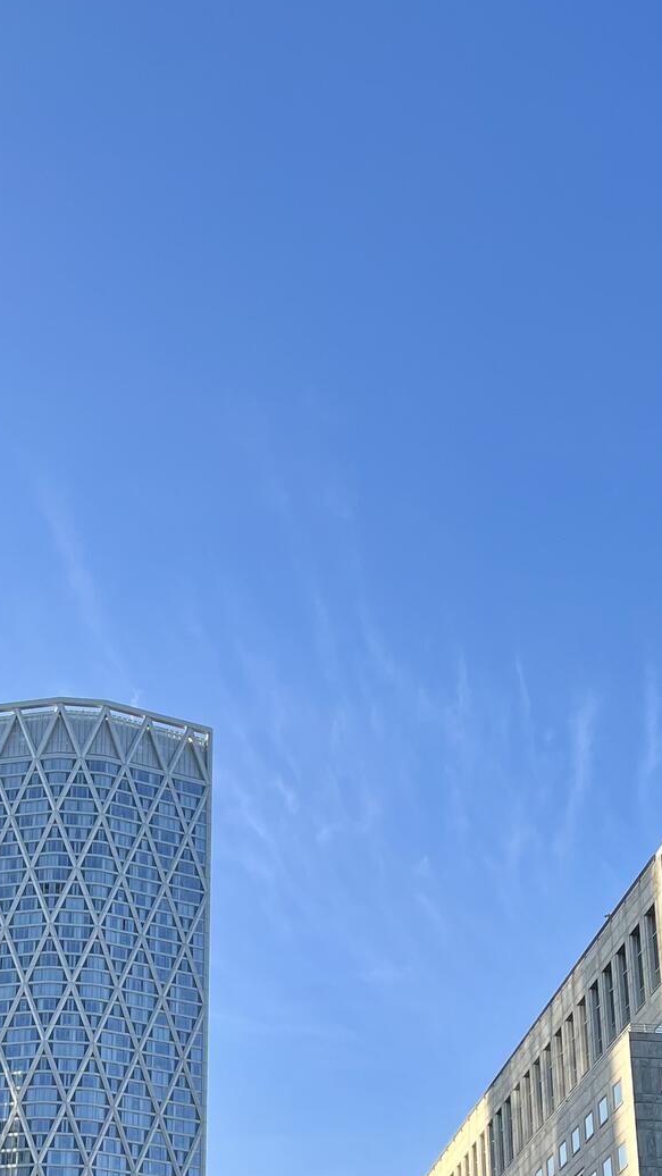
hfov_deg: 21.4
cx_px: 220
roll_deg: -0.7
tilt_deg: +19.8
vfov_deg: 34.7
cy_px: 1097
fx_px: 1747
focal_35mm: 56
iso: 50
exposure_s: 1/1645
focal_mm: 5.7
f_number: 1.5
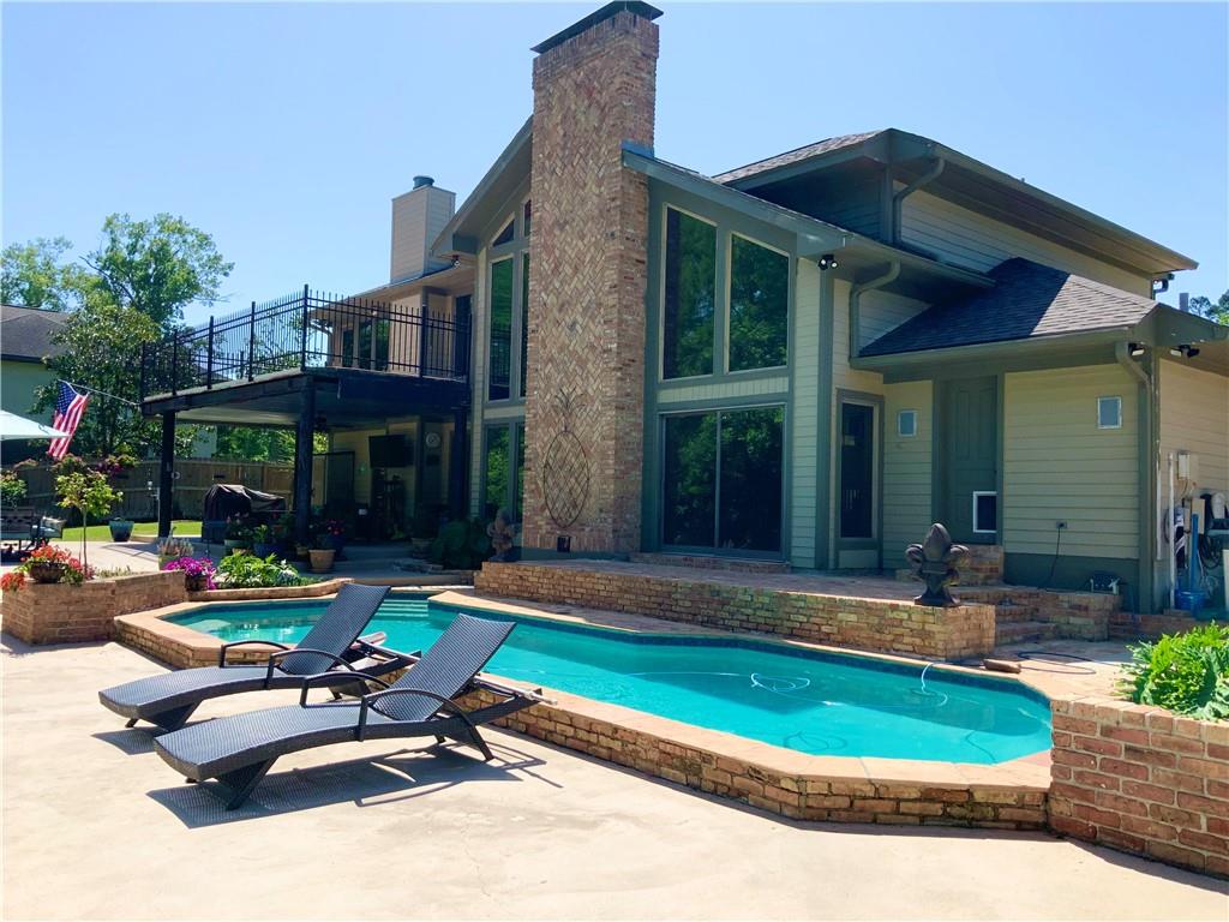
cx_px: 614
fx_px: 1030
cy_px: 461
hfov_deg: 61.7
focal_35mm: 29
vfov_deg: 48.2
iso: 20
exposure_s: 1/1984
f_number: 1.8
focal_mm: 3
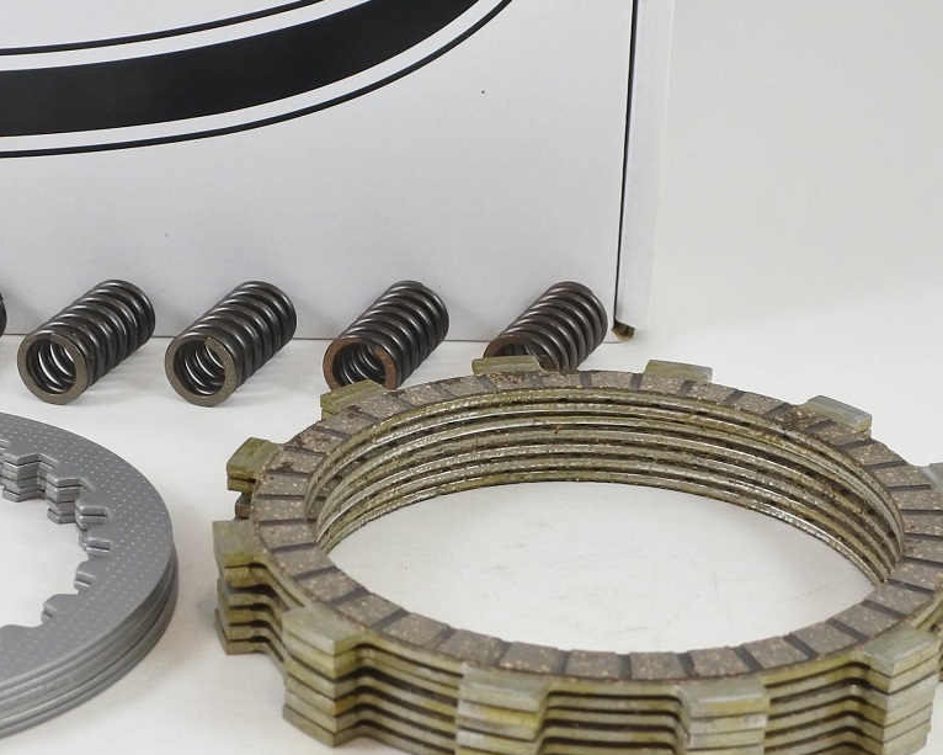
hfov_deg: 27.9
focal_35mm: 67
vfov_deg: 22.6
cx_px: 233
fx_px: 1870
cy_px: 187
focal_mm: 11.2
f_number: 3.8
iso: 400
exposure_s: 1/125
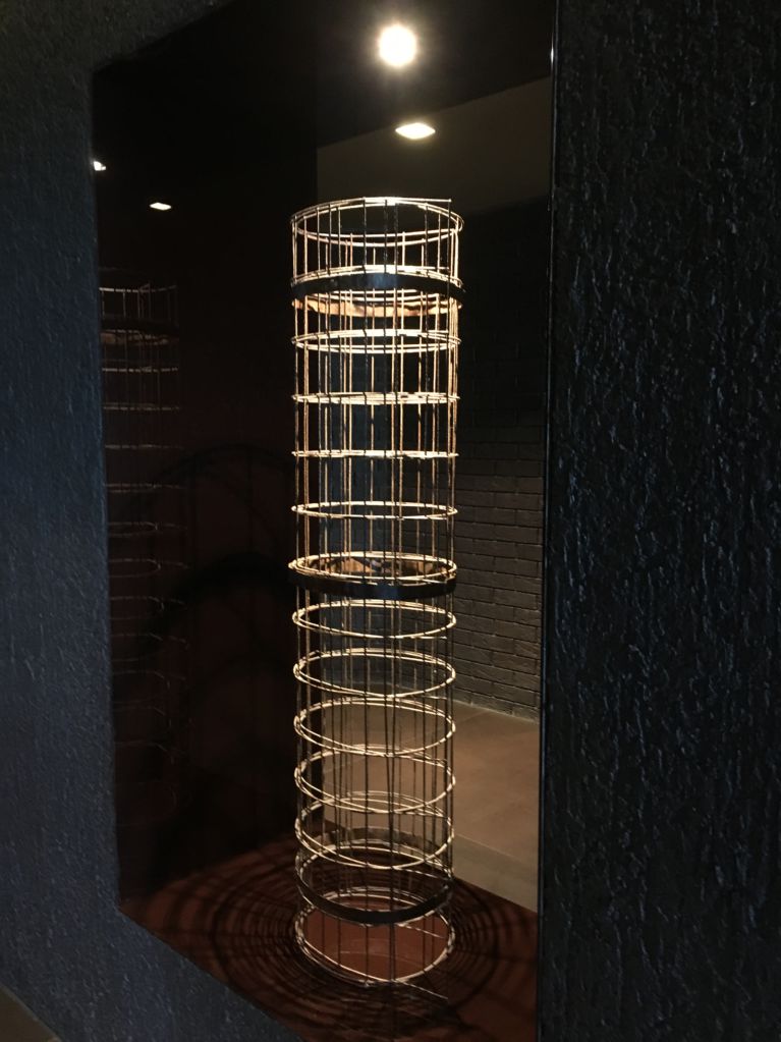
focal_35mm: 29
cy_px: 521
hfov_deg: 48.2
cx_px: 390
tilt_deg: -5.6
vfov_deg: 61.7
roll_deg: +0.0
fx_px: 873
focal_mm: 4.15
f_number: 2.2
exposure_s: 1/17
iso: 400
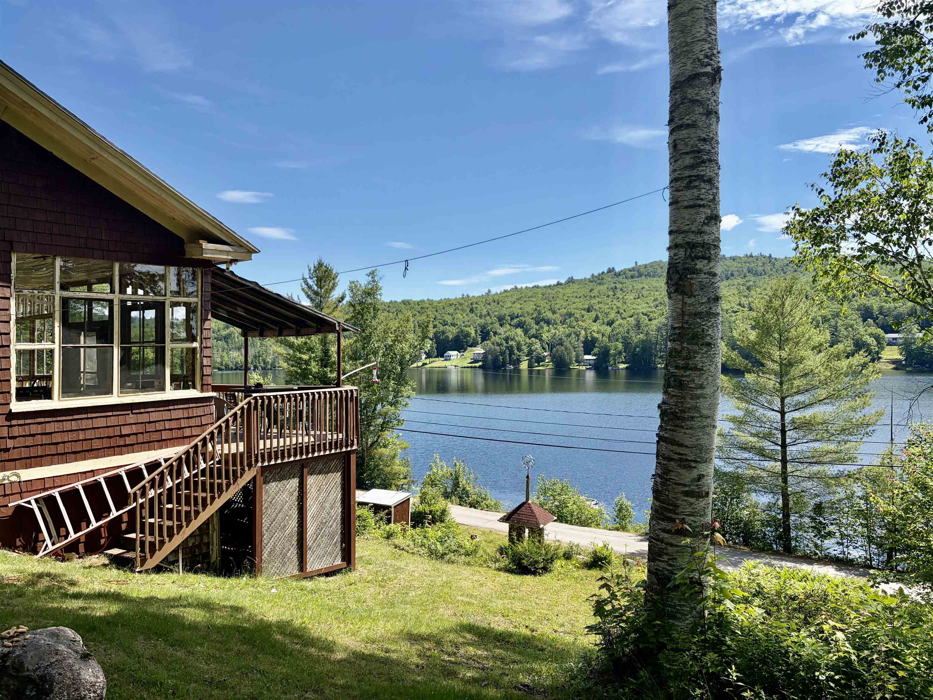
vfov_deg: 53.1
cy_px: 350
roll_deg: +0.4
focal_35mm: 26
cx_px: 466
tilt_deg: +1.0
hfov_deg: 67.3
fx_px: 701
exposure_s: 1/3623
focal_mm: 5.96
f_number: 1.6
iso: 64
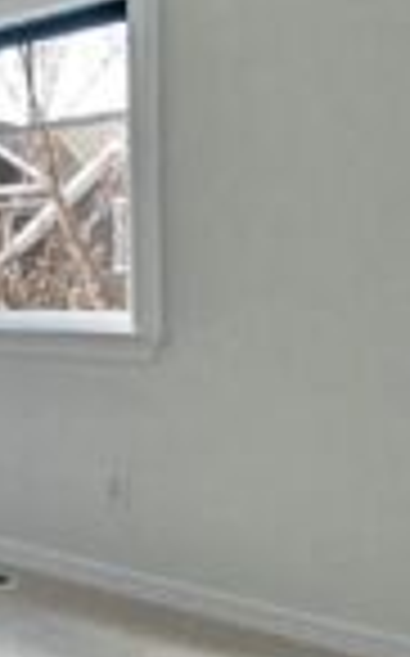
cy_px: 299
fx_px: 752
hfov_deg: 18.9
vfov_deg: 47.2
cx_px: -410
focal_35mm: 42
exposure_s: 1/25
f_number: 11
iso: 3200
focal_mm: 10
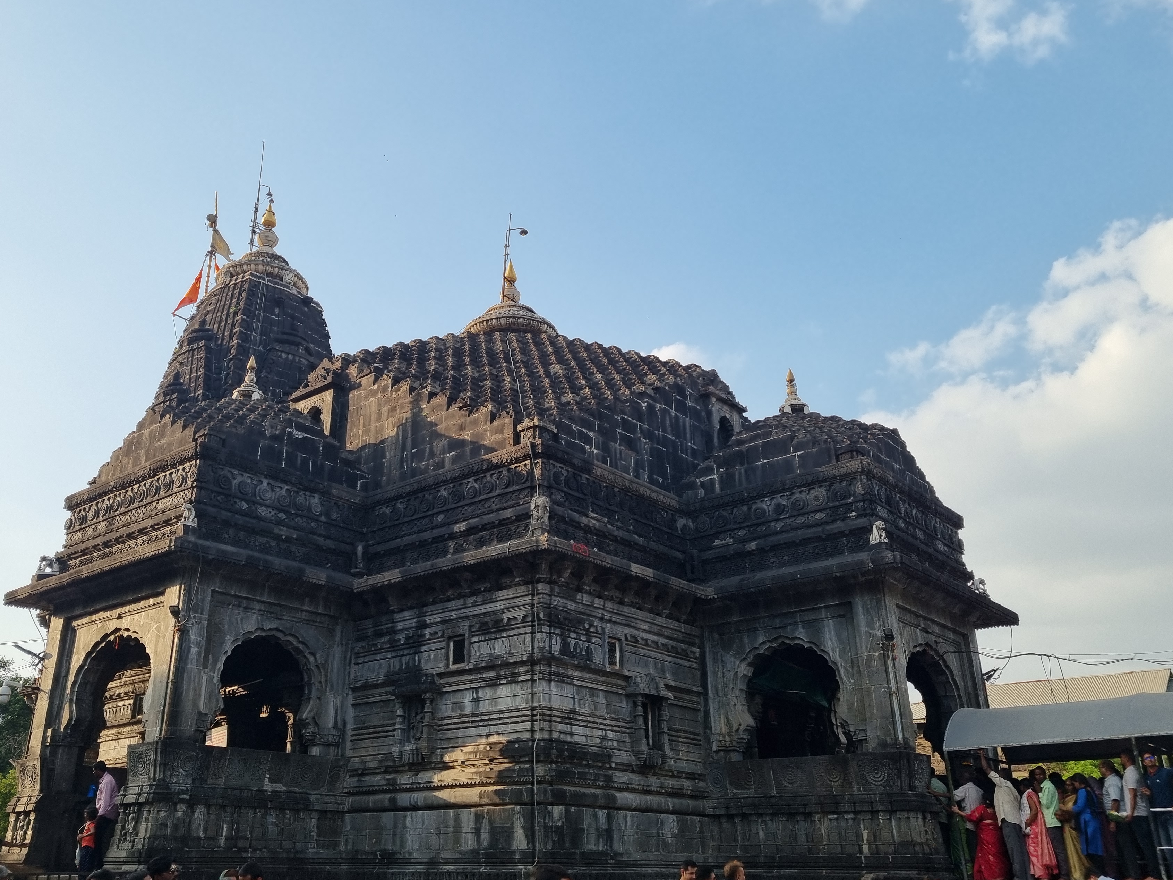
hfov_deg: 58.2
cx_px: 511
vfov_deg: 45.4
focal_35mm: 31
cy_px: 417
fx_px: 1050
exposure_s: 1/1733
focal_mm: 5.4
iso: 50
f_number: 1.8
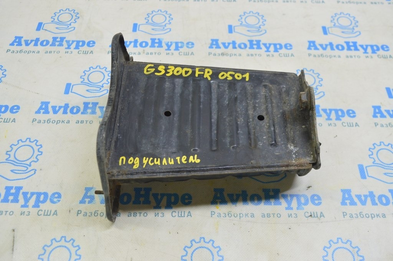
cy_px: 130
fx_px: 393
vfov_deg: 36.8
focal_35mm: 36
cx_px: 196
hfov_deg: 53.2
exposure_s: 1/20
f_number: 5.6
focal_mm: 24
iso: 400
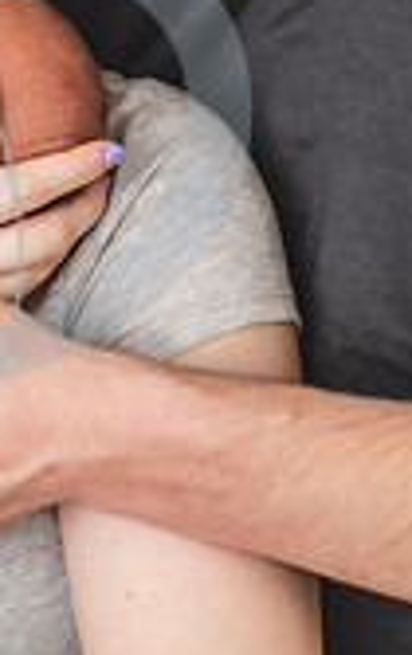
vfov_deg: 14.9
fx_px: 2451
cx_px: -165
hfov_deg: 9.4
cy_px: -47
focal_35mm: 137
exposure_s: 1/125
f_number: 2.8
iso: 200
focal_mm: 50
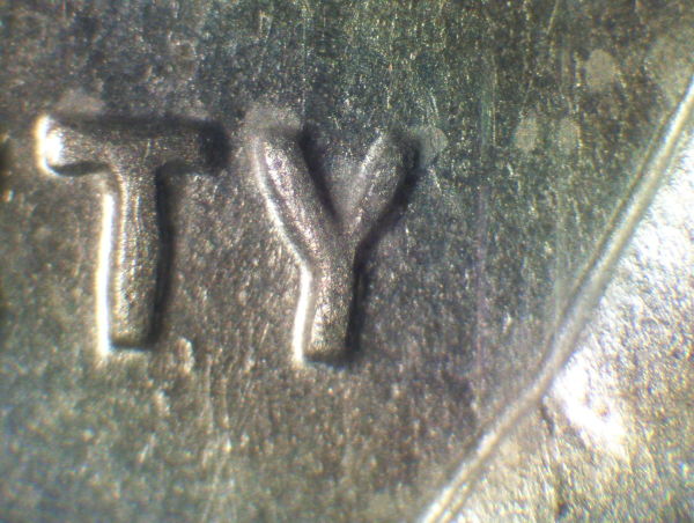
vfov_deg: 17.0
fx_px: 1747
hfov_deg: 22.5
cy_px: 262
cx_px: 347
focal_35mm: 87
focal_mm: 14.3
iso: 160
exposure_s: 1/10
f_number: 4.3
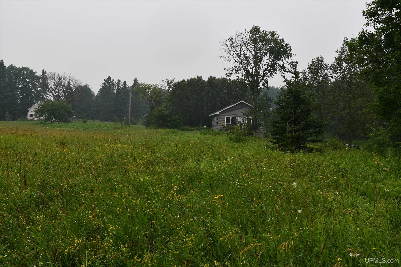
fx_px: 334
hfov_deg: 61.9
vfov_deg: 43.6
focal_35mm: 30
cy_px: 134
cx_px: 200
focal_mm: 20
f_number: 8
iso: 140
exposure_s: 1/250
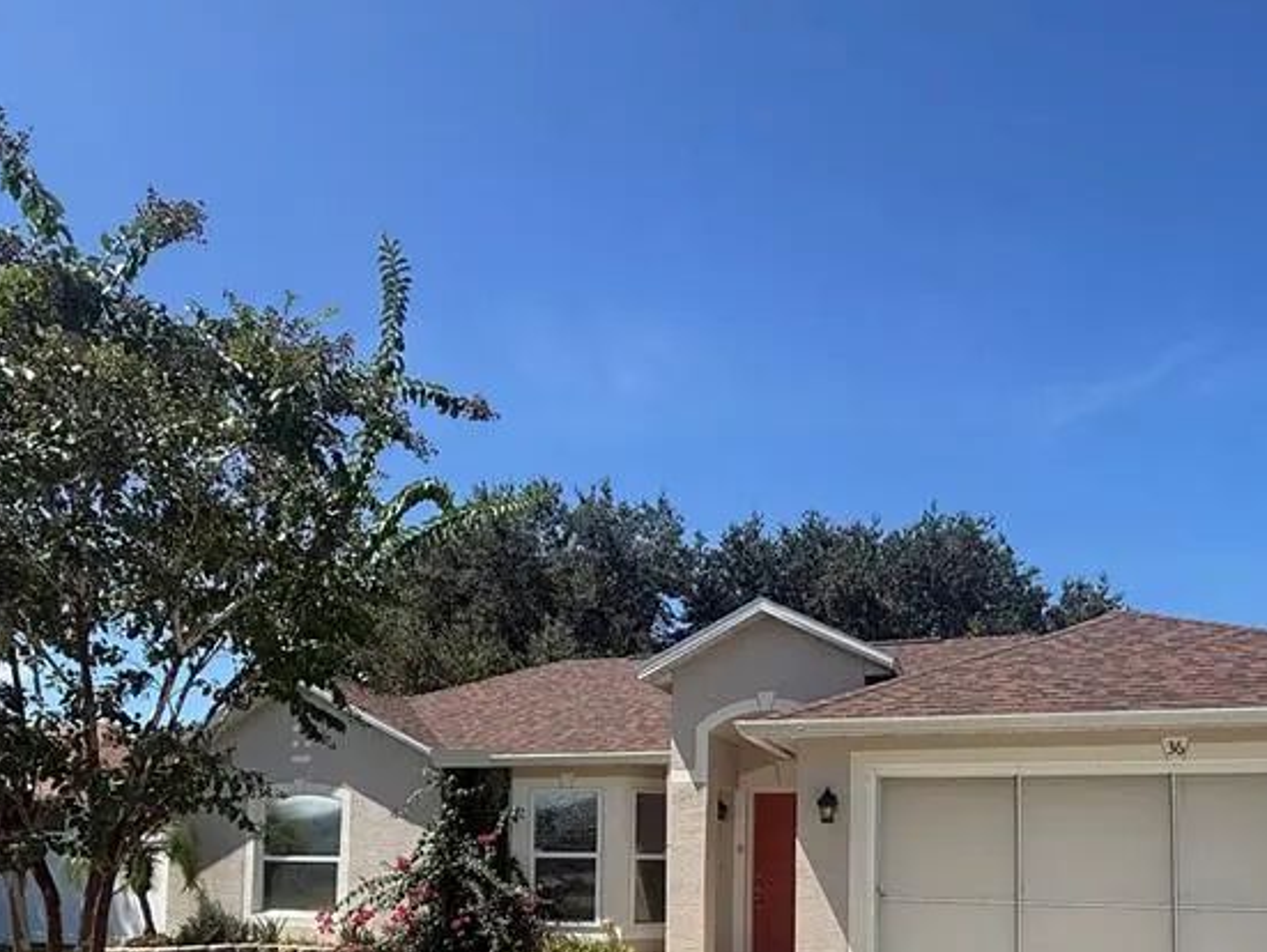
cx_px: 699
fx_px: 952
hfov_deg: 67.1
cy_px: 805
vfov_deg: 49.0
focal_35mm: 26
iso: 50
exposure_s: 1/2092
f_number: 2.2
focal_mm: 2.22
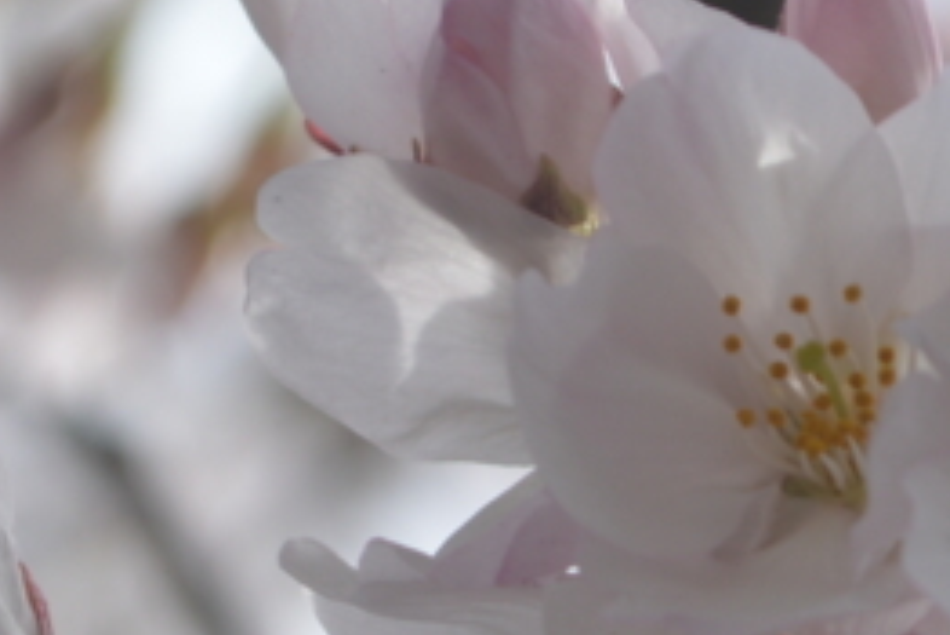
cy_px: 1072
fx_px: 8500
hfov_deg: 6.4
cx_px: 1135
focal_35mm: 322
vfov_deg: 4.2
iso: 100
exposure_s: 1/320
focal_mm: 55
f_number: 8
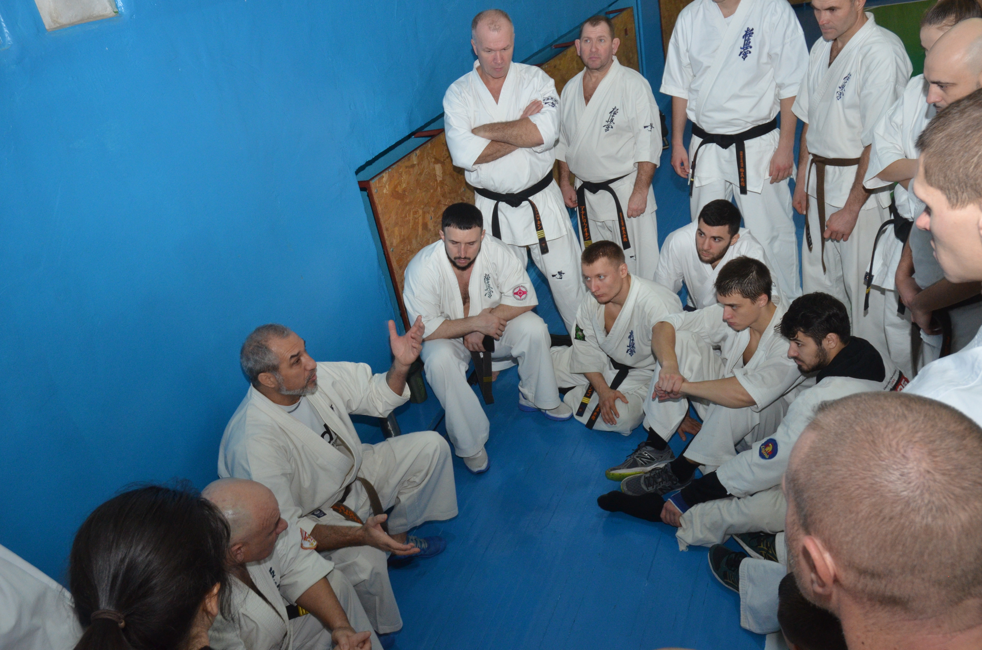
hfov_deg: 67.5
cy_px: 325
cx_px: 491
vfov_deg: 47.7
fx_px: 735
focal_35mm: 27
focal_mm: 18
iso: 1000
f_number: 7.1
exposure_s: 1/60
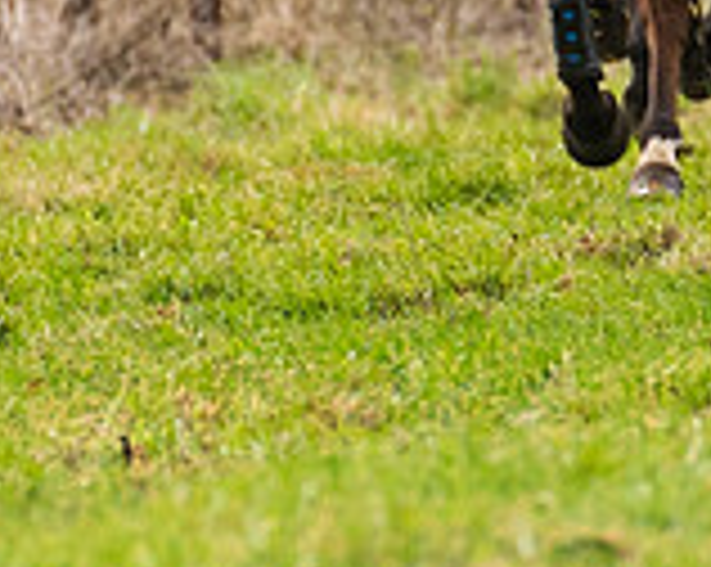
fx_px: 57607
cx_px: 772
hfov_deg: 0.7
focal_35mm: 2741
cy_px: -398
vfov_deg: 0.6
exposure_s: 1/1000
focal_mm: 300
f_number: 4
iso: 800
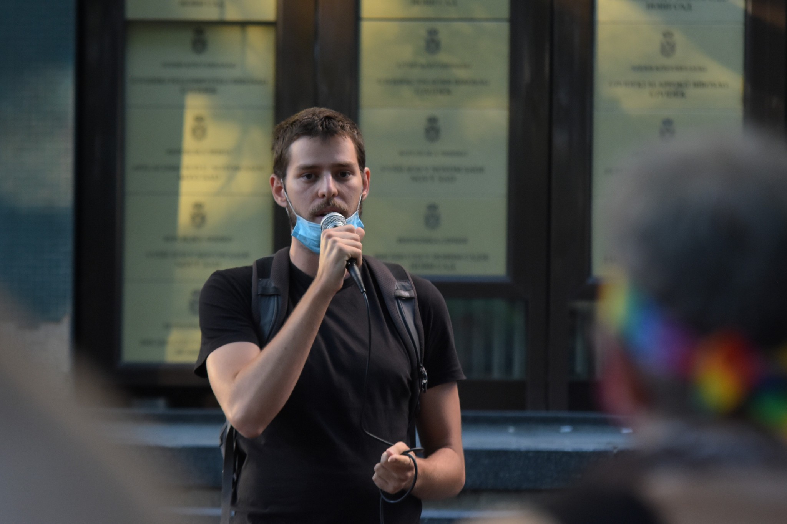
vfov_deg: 6.8
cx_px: 394
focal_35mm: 202
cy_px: 262
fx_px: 4425
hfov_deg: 10.2
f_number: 4
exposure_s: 1/160
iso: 1000
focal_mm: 135
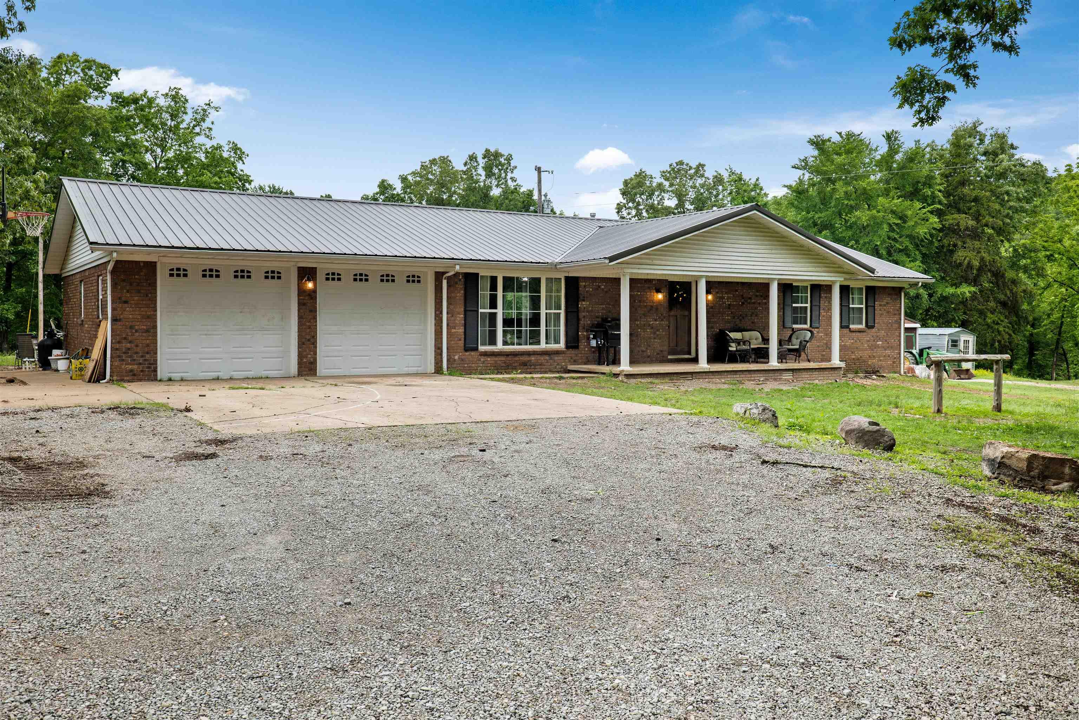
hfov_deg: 58.7
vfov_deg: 41.1
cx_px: 540
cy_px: 360
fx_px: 959
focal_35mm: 32
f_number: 5.6
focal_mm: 32
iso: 125
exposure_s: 1/60
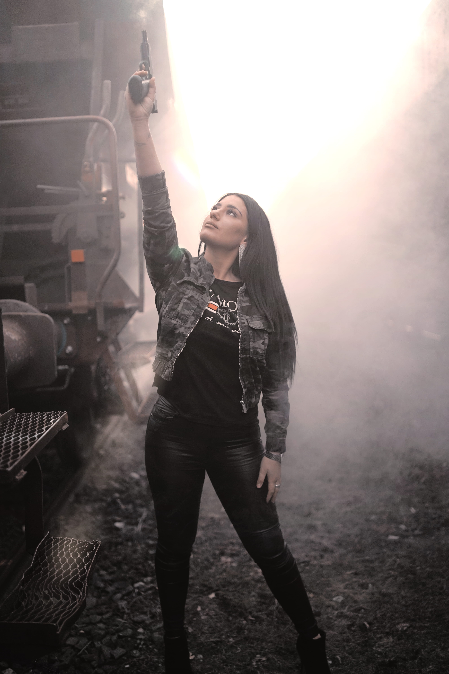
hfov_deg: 37.9
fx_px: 655
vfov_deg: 54.4
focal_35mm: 35
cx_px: 224
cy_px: 337
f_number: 1.4
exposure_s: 1/125
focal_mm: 35
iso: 400
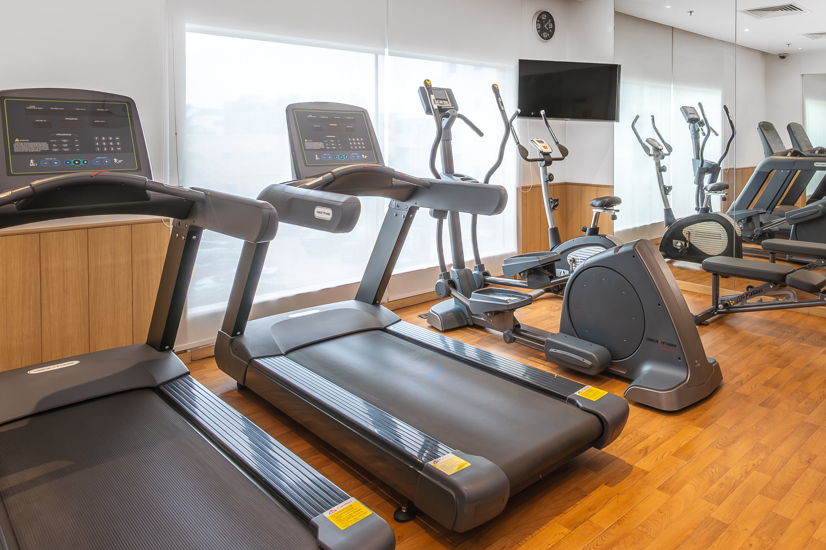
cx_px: 520
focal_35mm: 26
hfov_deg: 68.3
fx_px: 596
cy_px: 142
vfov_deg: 47.8
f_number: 8
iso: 100
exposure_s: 1/8
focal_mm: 14
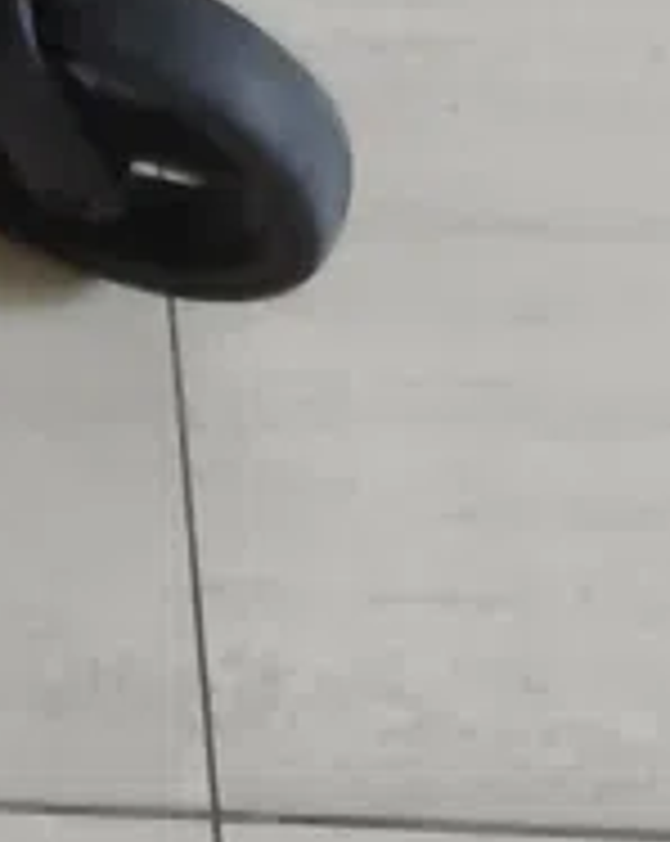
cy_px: -1709
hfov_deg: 8.9
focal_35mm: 164
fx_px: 4075
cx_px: -639
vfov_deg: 9.3
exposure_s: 1/25
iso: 2000
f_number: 1.7
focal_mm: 6.06
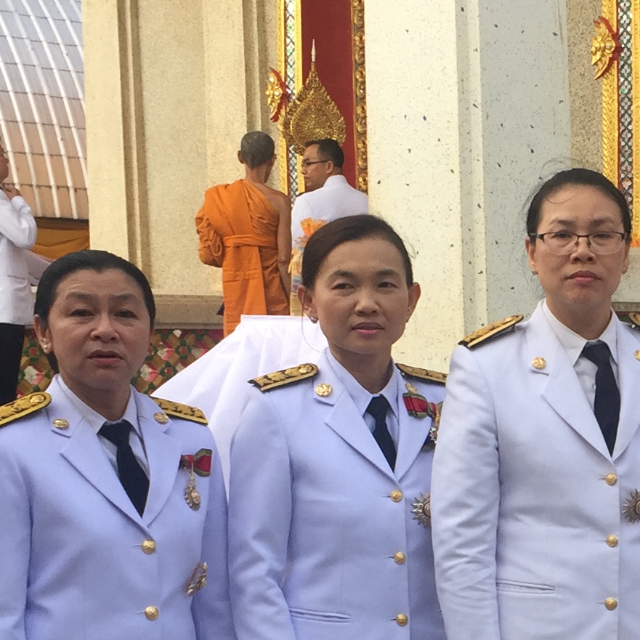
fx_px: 1987
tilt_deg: -6.2
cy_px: 584
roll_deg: -0.5
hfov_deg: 17.6
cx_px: 722
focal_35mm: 95
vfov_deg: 18.0
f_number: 2.2
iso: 32
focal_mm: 4.15
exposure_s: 1/128
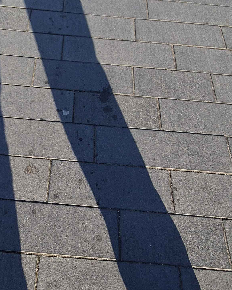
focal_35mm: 35
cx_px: 62
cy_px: 172
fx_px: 300
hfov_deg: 41.2
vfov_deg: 51.2
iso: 50
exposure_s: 1/1488
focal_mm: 2.2
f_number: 2.2
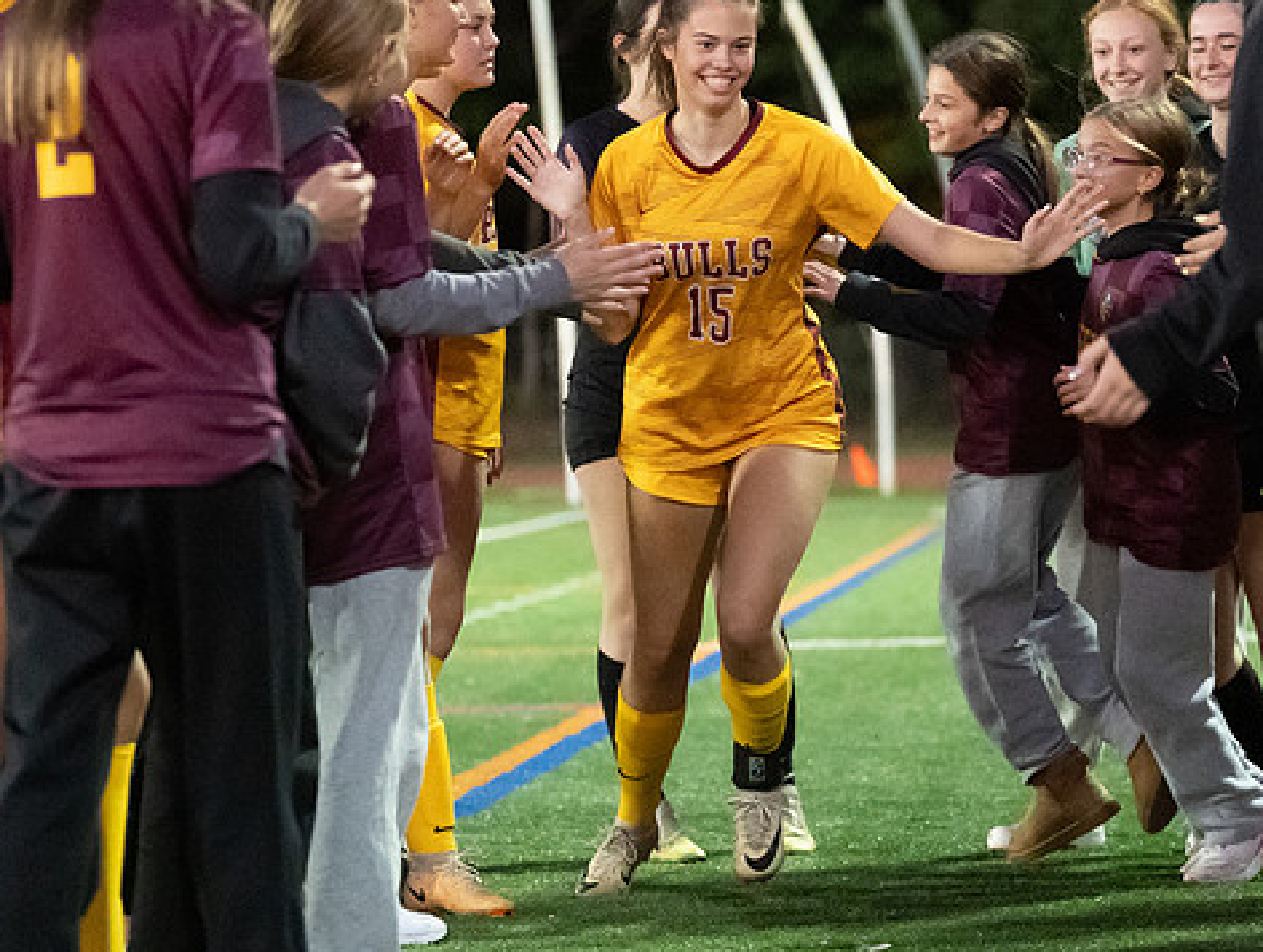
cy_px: 424
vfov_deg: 7.8
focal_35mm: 191
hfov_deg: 10.3
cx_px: 577
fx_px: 6983
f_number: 2.8
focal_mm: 89
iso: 16000
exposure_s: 1/640
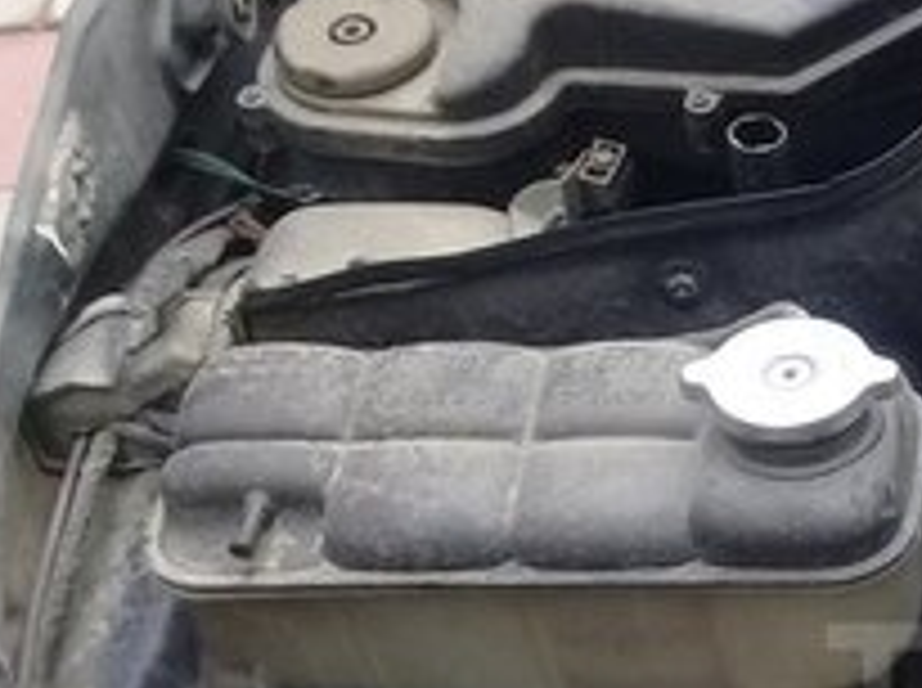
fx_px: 2659
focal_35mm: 100
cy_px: 690
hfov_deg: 18.0
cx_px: 1286
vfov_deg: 14.5
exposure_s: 1/33
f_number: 2.2
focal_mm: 3.3
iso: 64
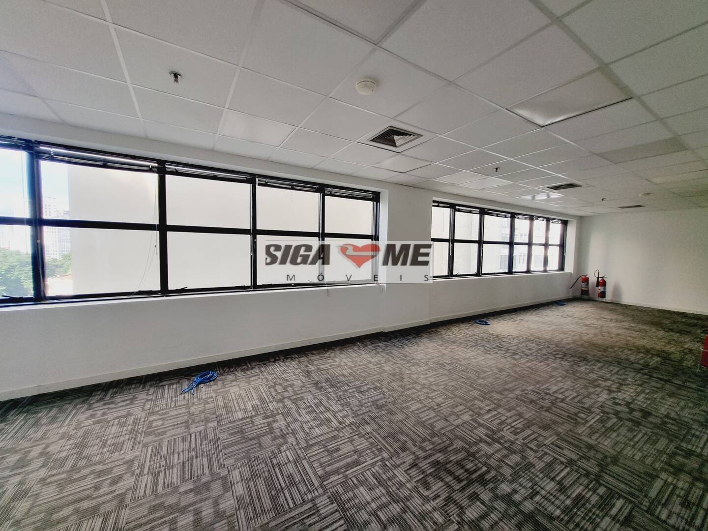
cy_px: 266
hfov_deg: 106.2
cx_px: 354
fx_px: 266
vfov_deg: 89.9
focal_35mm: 13
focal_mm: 1.74
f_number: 2.2
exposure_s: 1/60
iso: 50
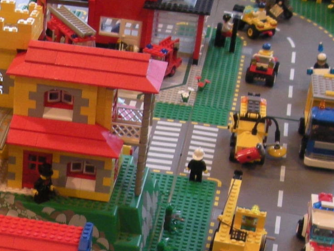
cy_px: 356
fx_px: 1186
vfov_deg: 11.6
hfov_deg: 15.5
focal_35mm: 123
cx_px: -61
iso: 89
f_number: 2.8
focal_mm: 5.7
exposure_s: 1/7.9
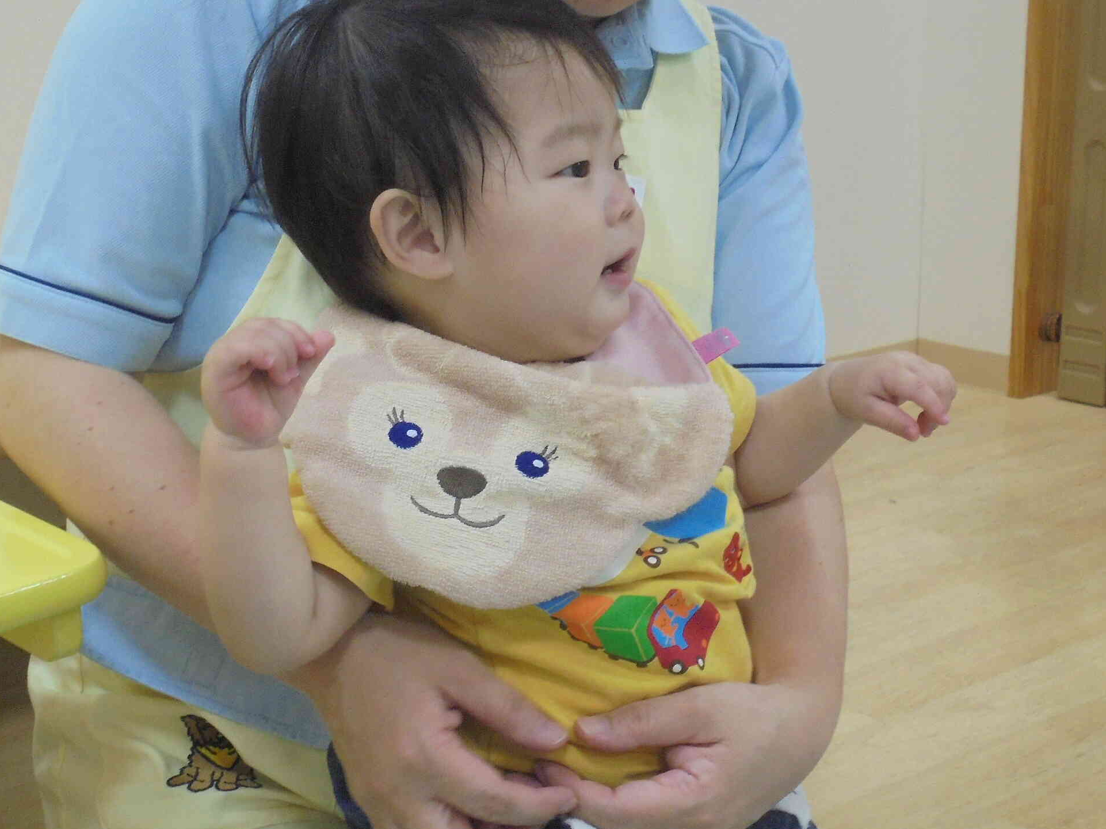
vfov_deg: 25.2
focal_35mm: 58
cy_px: 462
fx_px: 1853
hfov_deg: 33.2
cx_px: 476
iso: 100
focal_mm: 7.8
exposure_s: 1/30
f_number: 4.5
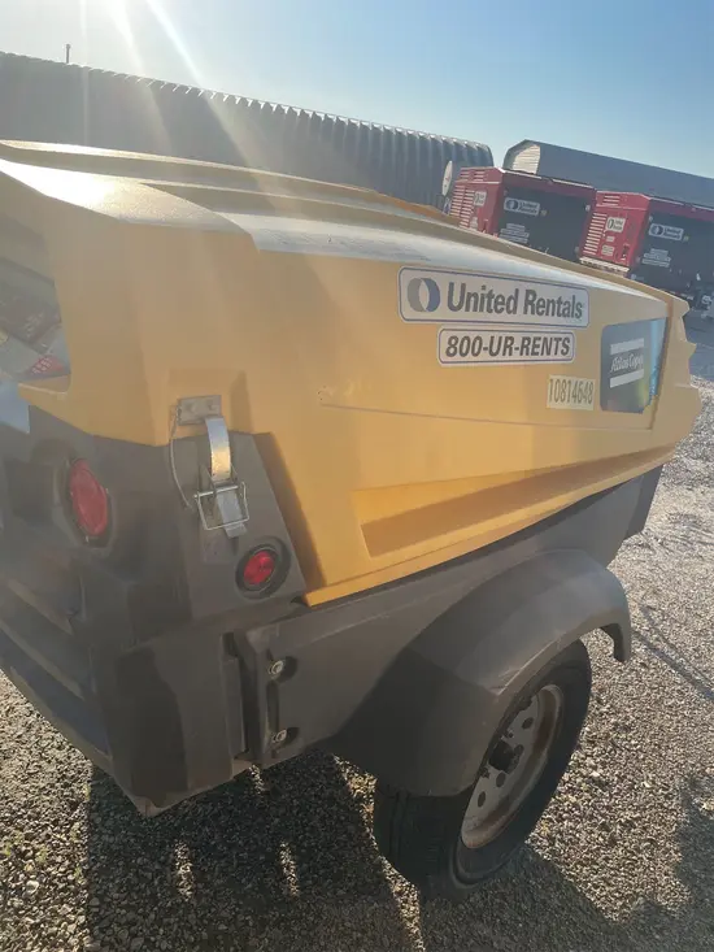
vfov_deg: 67.3
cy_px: 476
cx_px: 357
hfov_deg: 53.1
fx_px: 715
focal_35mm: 26
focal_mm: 4.2
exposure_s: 1/2618
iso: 32
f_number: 1.6
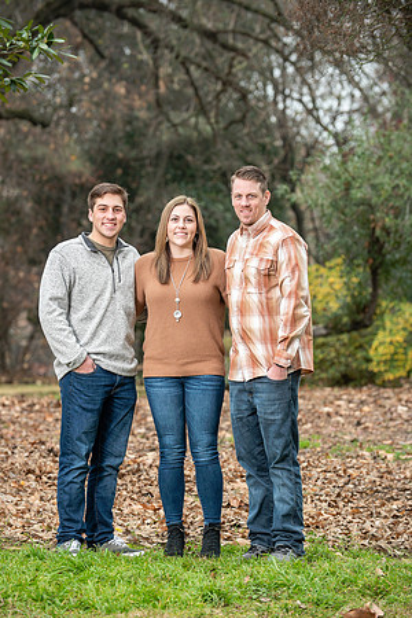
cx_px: 206
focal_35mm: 135
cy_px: 309
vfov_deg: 15.2
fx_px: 2317
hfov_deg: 10.2
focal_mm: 135
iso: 200
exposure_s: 1/125
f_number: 4
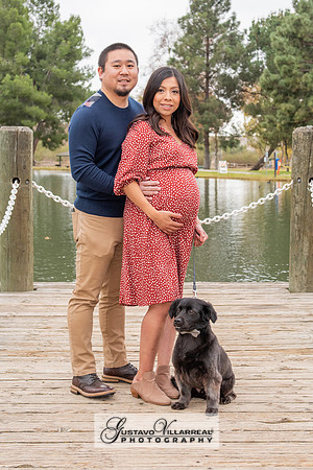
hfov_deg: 19.0
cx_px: 166
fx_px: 933
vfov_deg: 28.2
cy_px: 190
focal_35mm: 72
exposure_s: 1/125
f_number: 5
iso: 500
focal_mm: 40
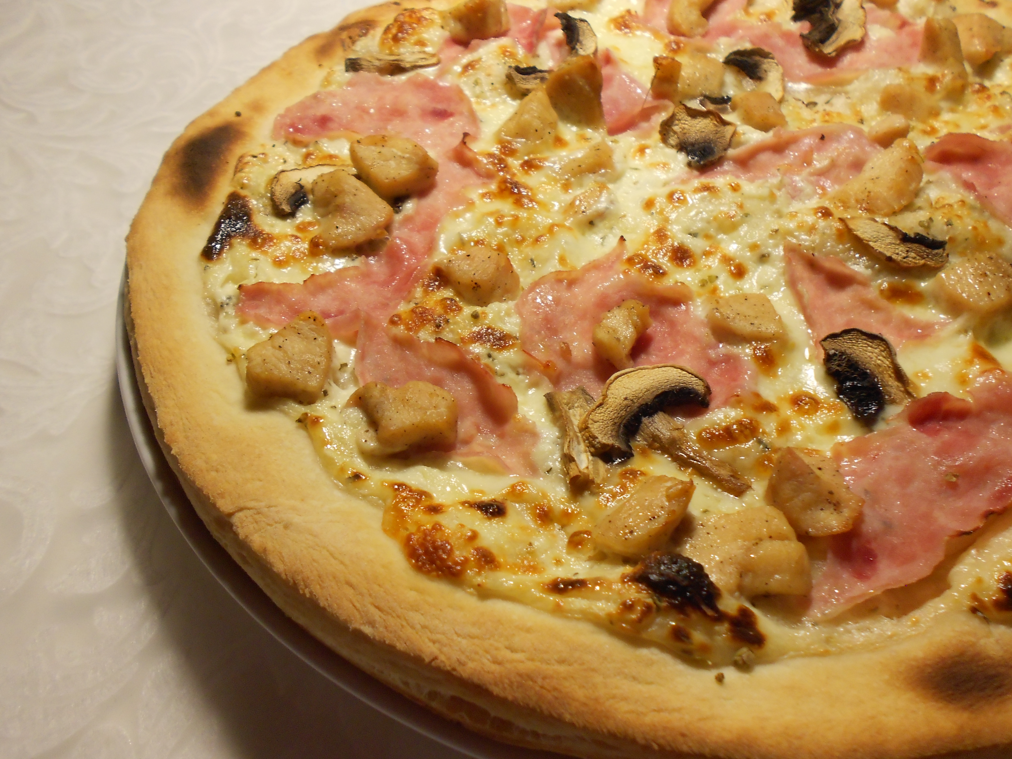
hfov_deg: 65.3
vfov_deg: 51.4
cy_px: 373
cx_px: 517
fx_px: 789
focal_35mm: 27
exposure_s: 1/30
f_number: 3.2
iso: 200
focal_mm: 4.6
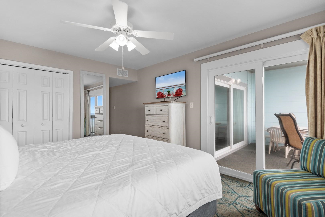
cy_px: 108
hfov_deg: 96.7
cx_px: 162
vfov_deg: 73.7
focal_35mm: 16
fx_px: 144
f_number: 4.8
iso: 100
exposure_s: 1/40
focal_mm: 11
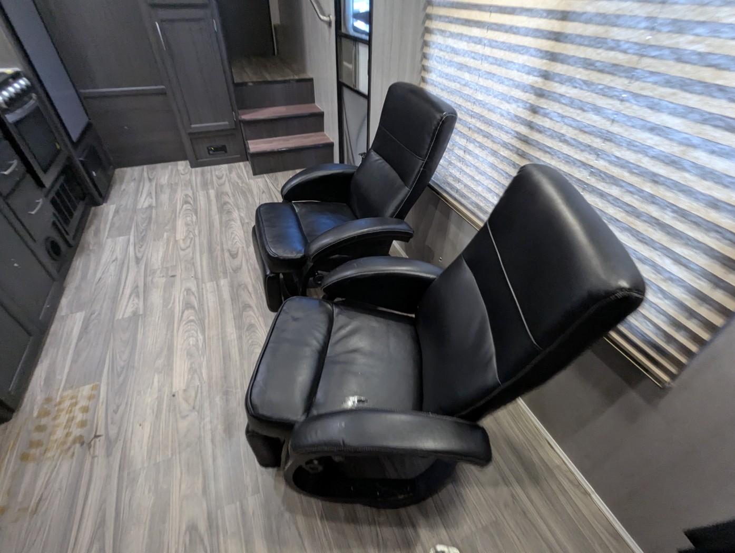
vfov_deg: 78.2
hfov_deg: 94.4
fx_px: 340
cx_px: 368
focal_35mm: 16
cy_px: 276
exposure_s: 1/38.3
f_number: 2.2
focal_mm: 2.35
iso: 327
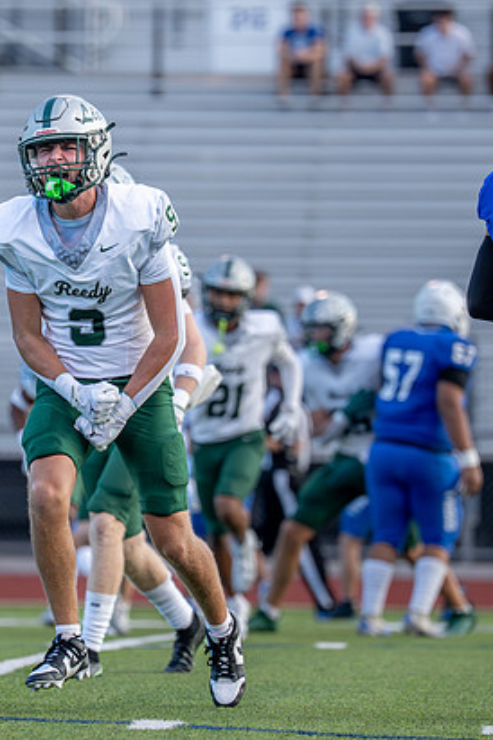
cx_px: 116
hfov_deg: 3.7
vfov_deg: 5.5
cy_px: 346
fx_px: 7682
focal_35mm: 374
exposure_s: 1/1250
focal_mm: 173
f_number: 2.8
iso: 320
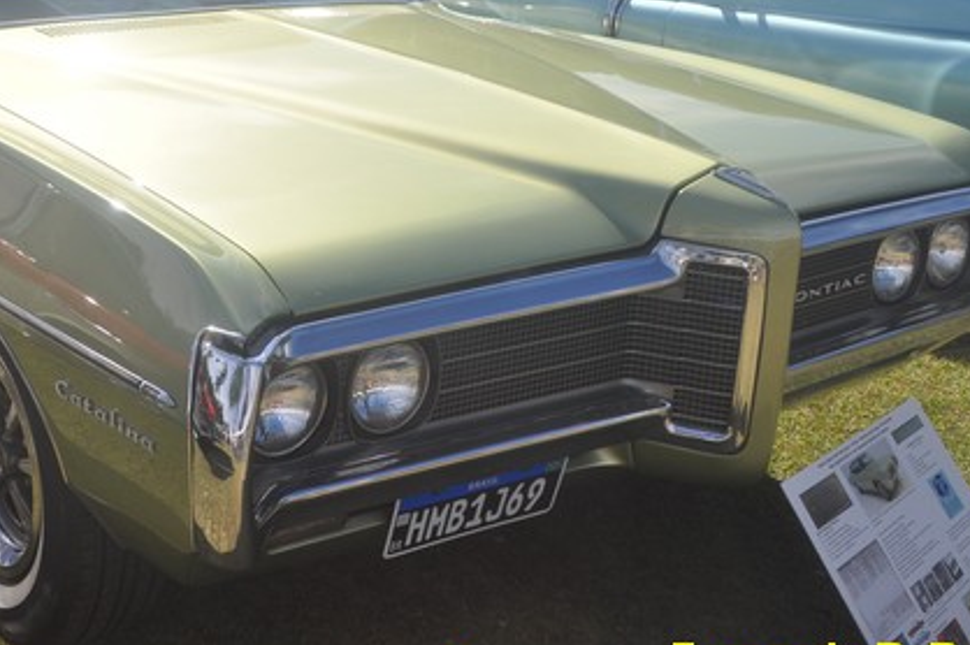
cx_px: 275
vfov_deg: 24.8
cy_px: 169
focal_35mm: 54
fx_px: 1454
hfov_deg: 36.3
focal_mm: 20
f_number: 10
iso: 200
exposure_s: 1/400
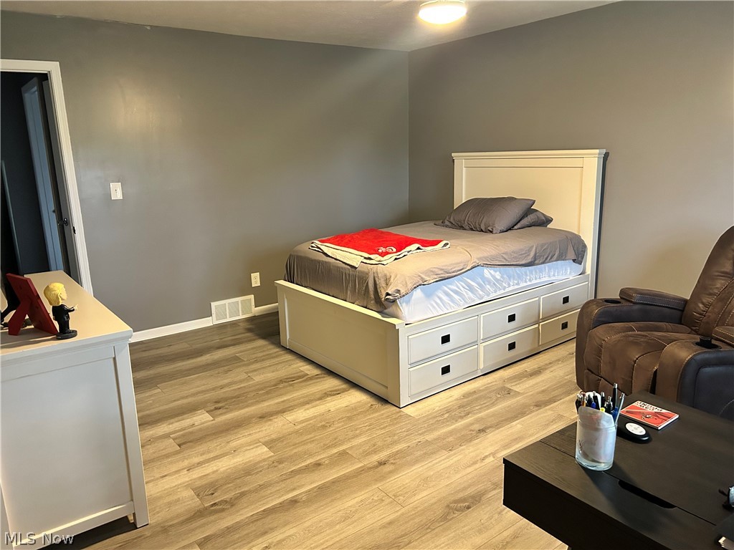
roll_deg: +1.5
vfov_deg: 53.1
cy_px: 275
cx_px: 367
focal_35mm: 26
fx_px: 551
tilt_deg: -13.5
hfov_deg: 67.3
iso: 500
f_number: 1.5
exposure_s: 1/60
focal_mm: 5.7
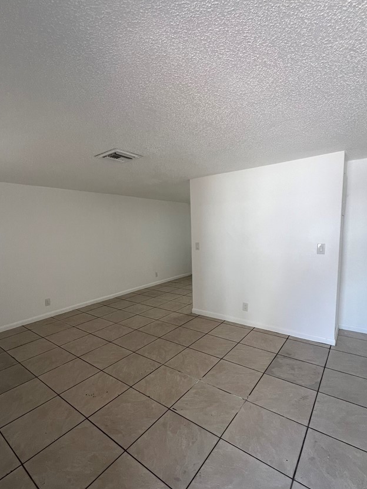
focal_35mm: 16
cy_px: 262
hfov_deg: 78.0
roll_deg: +2.5
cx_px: 169
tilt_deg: -6.9
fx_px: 226
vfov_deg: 94.3
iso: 100
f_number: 1.8
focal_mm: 1.57
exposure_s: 1/99
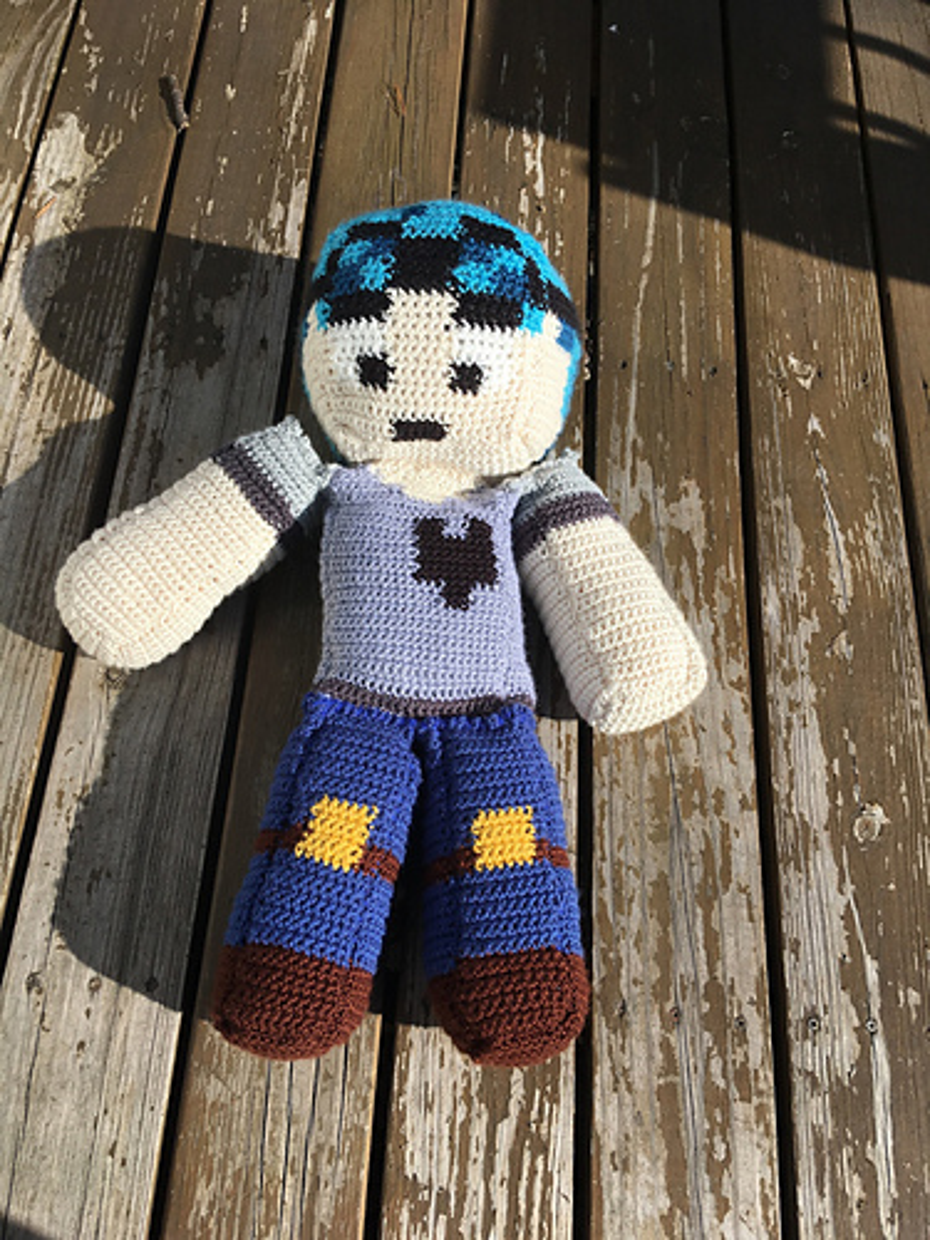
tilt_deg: -67.1
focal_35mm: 29
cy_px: 620
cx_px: 465
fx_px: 1039
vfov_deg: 61.7
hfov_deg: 48.2
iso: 25
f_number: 2.2
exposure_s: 1/1923
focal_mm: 4.15
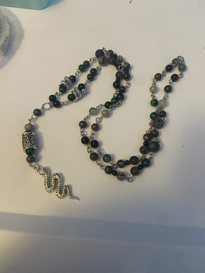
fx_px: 205
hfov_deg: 53.1
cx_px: 102
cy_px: 136
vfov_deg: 67.3
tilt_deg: -65.6
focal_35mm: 26
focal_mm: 4.25
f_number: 1.8
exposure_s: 1/52
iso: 500
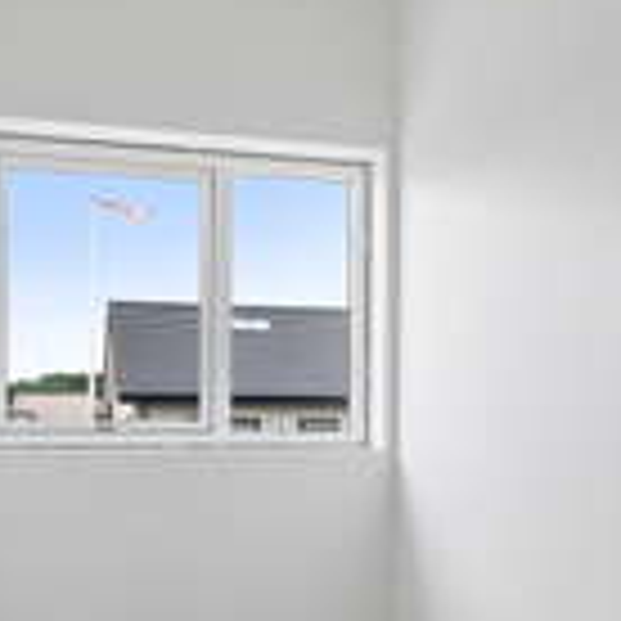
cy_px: 459
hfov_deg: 37.3
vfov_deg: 36.5
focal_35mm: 45
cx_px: 351
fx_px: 919
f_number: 9
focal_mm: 17.5
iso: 640
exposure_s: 1/320
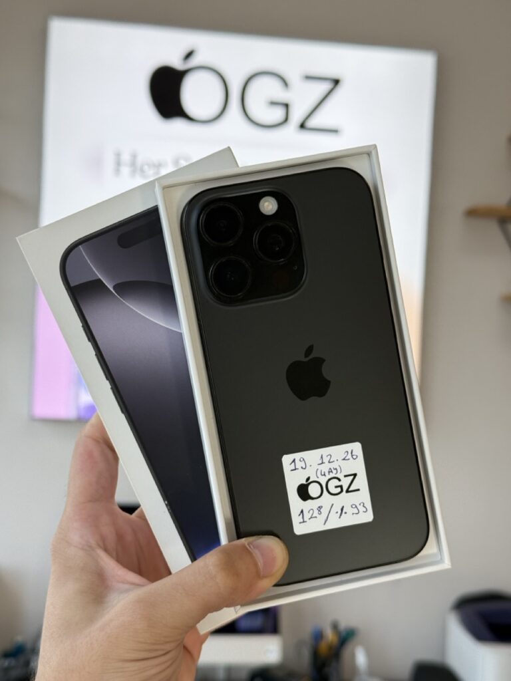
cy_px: 340
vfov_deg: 39.7
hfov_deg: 30.3
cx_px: 256
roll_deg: -2.4
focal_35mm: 48
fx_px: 945
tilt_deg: -0.1
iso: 100
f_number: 1.78
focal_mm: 6.76
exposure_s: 1/519
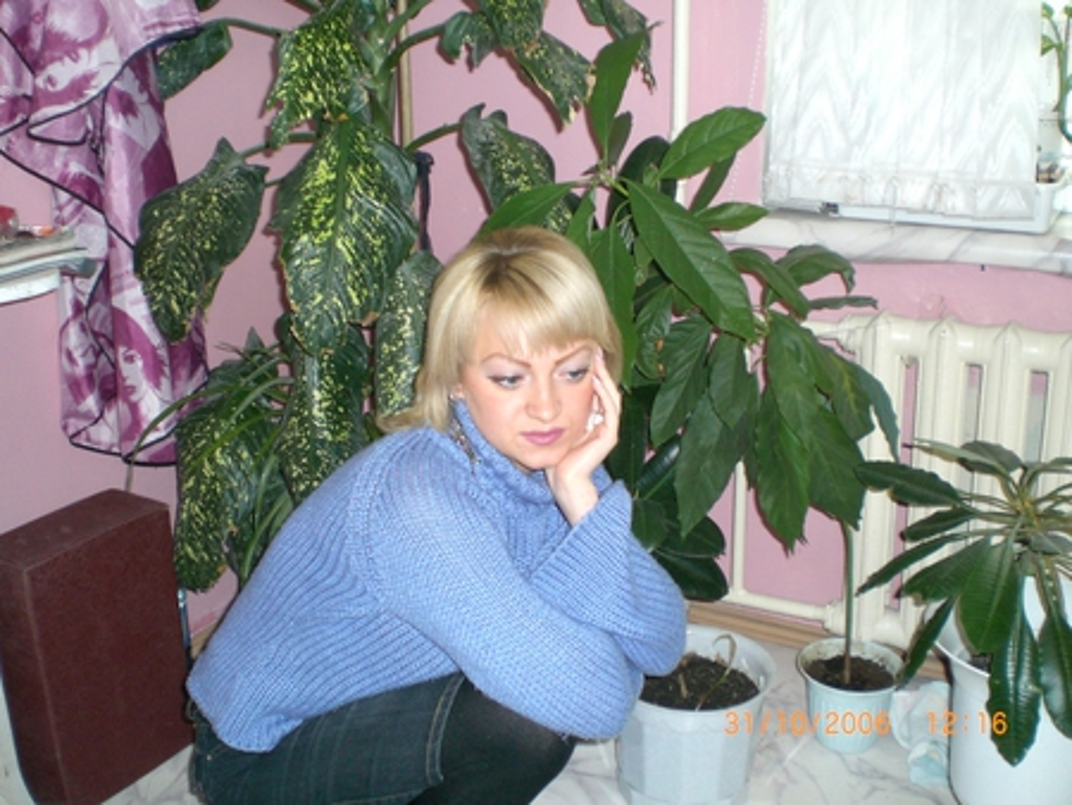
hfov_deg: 49.0
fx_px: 1177
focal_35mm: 38
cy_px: 402
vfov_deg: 37.8
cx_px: 536
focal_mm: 6.3
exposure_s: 1/60
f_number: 3.1
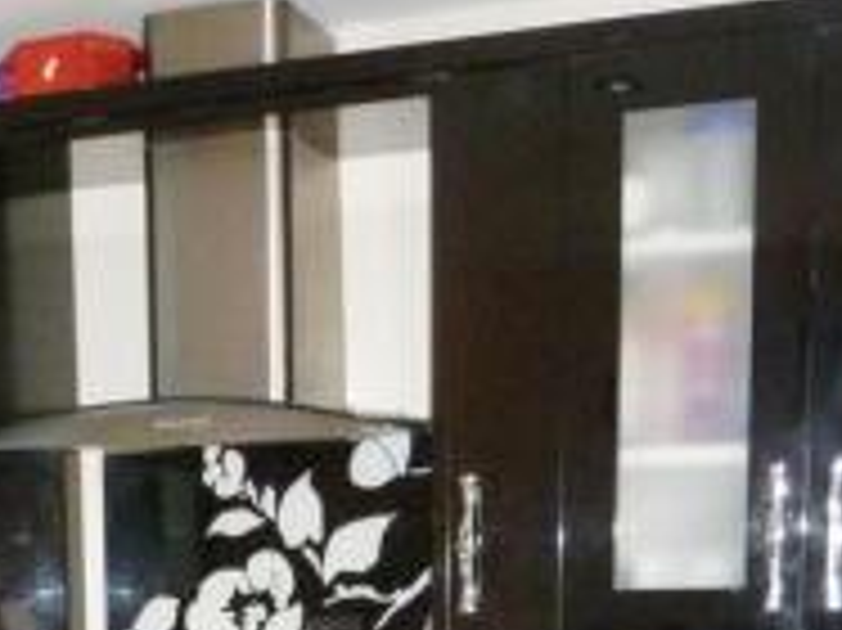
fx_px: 1823
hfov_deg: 25.4
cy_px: 965
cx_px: 124
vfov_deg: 17.5
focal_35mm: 75
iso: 400
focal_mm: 4.3
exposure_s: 1/60
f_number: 3.3
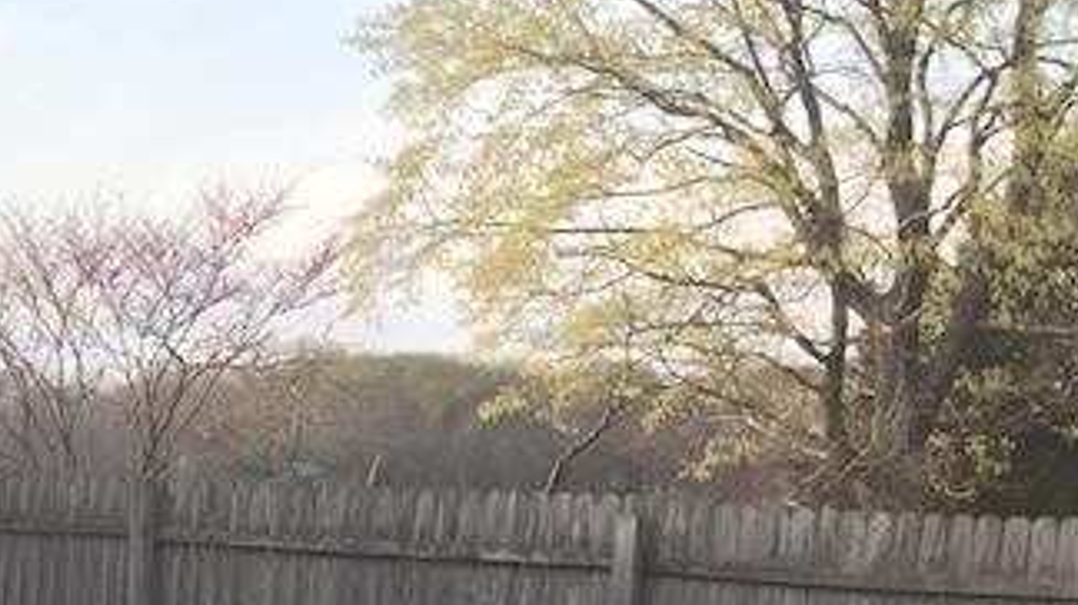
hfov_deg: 19.3
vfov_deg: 11.6
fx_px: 2857
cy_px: 908
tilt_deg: -8.5
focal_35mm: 100
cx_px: -409
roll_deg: -2.2
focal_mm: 4.15
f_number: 2.2
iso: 32
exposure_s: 1/309
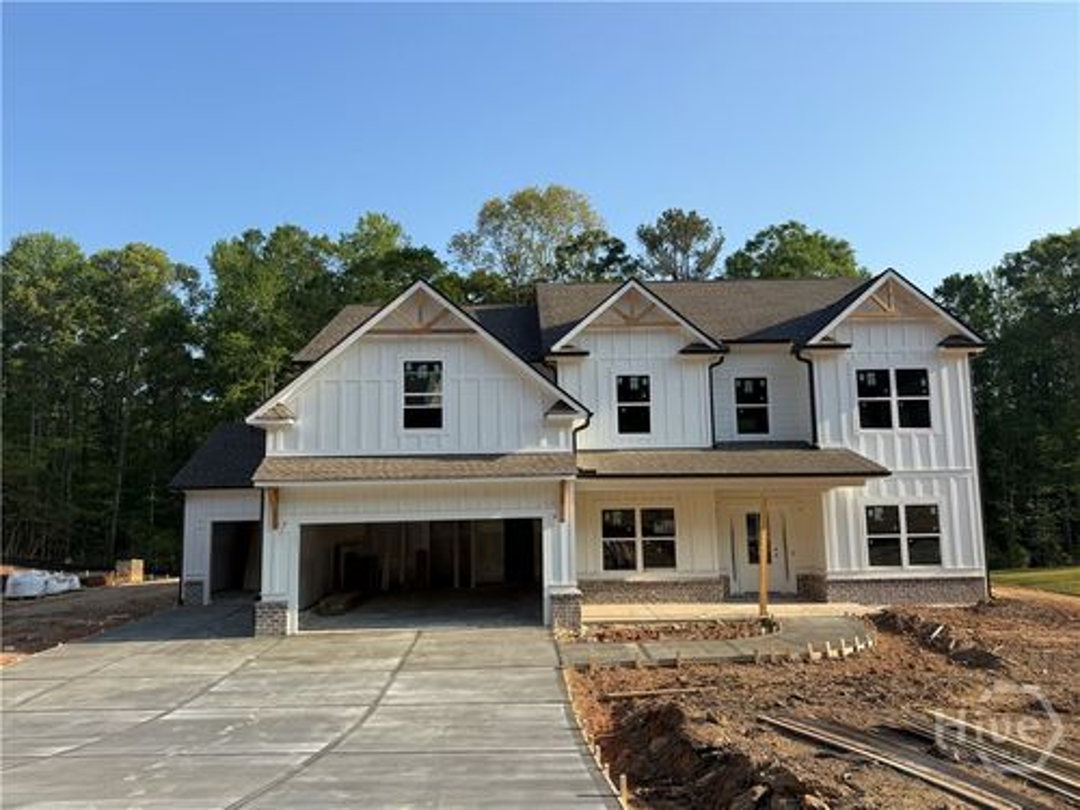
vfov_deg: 56.8
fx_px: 749
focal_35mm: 24
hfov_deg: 71.6
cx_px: 540
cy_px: 405
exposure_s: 1/3021
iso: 80
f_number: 1.78
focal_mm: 6.76
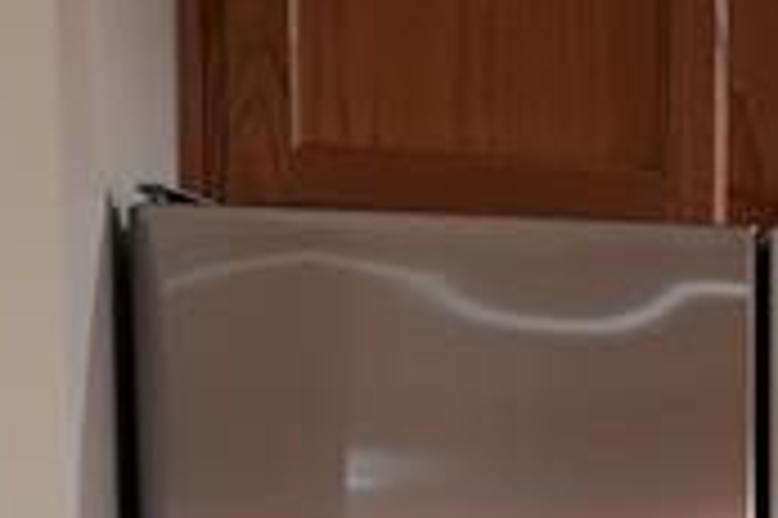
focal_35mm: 142
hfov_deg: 13.6
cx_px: 1165
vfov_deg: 8.8
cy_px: 1241
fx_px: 3066
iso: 800
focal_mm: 24
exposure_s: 1/125
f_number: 2.5
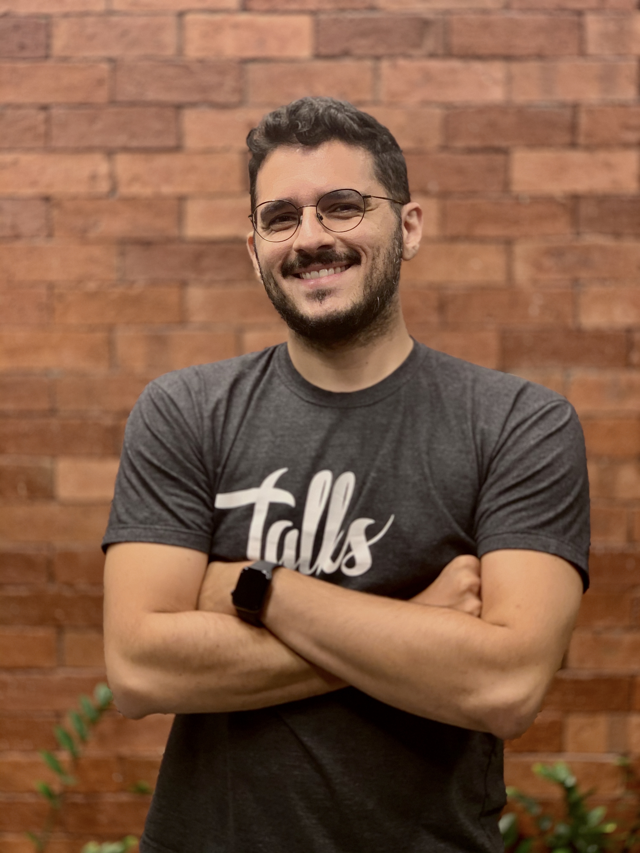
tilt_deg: -5.6
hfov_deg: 28.0
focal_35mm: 52
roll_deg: +0.1
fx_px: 1282
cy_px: 426
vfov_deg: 36.8
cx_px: 320
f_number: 2.4
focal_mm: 6
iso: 125
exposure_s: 1/60
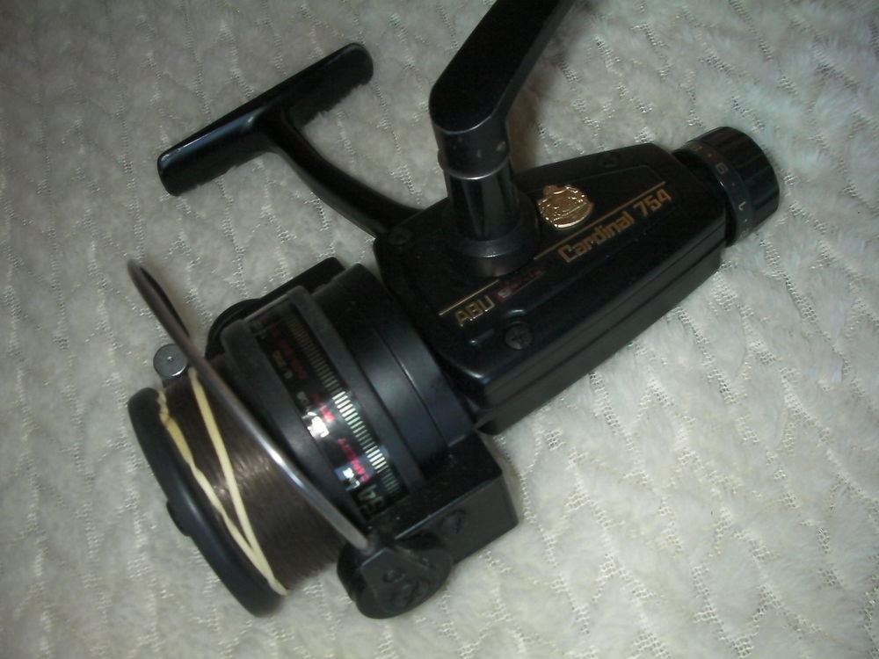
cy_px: 330
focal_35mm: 38
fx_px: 965
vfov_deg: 37.7
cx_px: 440
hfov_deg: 49.0
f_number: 5.6
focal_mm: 6.3
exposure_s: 1/30
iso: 200
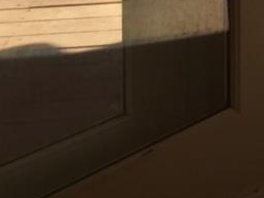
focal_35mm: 169
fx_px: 1289
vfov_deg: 7.8
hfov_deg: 10.6
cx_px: 541
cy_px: -372
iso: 32
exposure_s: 1/879
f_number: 2.2
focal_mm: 4.15
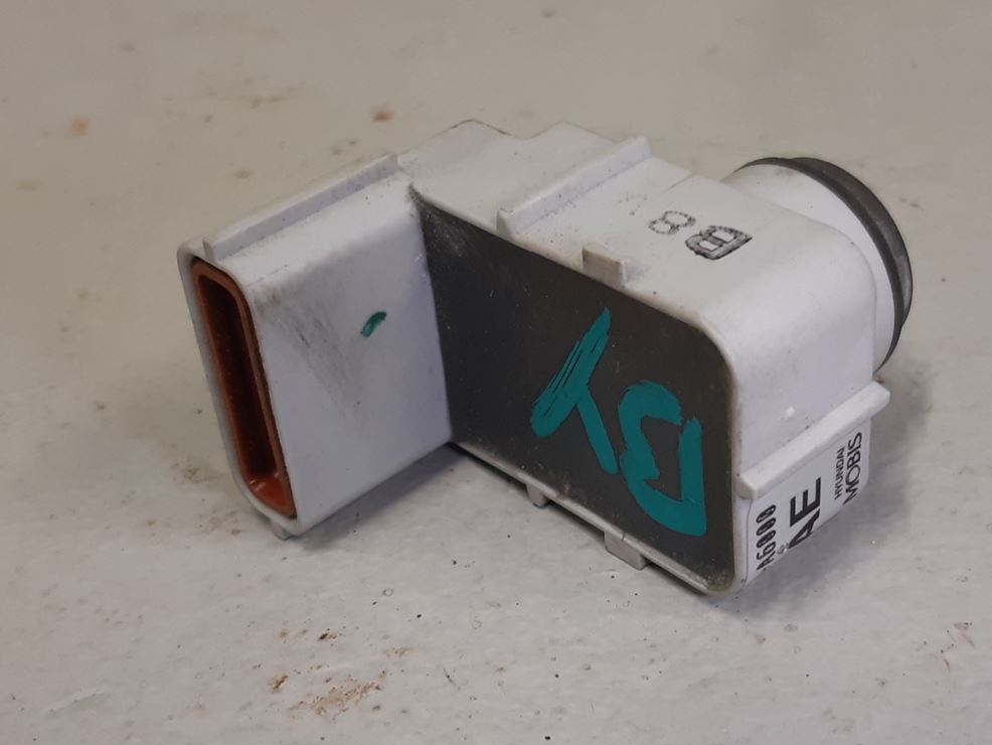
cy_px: 467
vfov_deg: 27.0
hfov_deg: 35.4
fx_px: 1548
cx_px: 580
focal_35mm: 54
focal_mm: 3.93
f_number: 1.7
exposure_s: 1/50
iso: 100
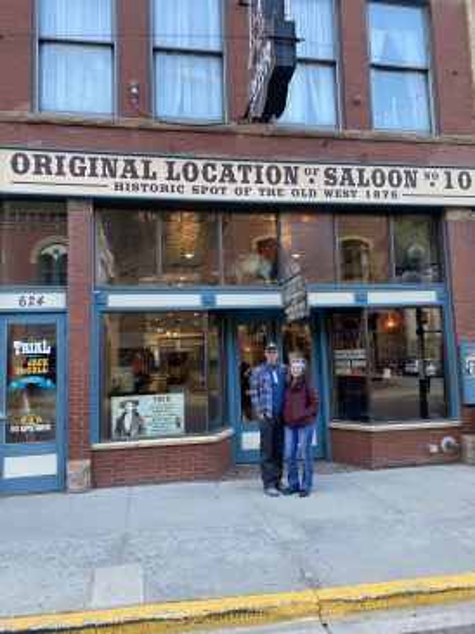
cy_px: 317
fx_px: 476
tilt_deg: +7.7
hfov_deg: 53.0
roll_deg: +2.3
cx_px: 238
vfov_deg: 67.3
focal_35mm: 26
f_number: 1.8
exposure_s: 1/60
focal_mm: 4.25
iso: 80
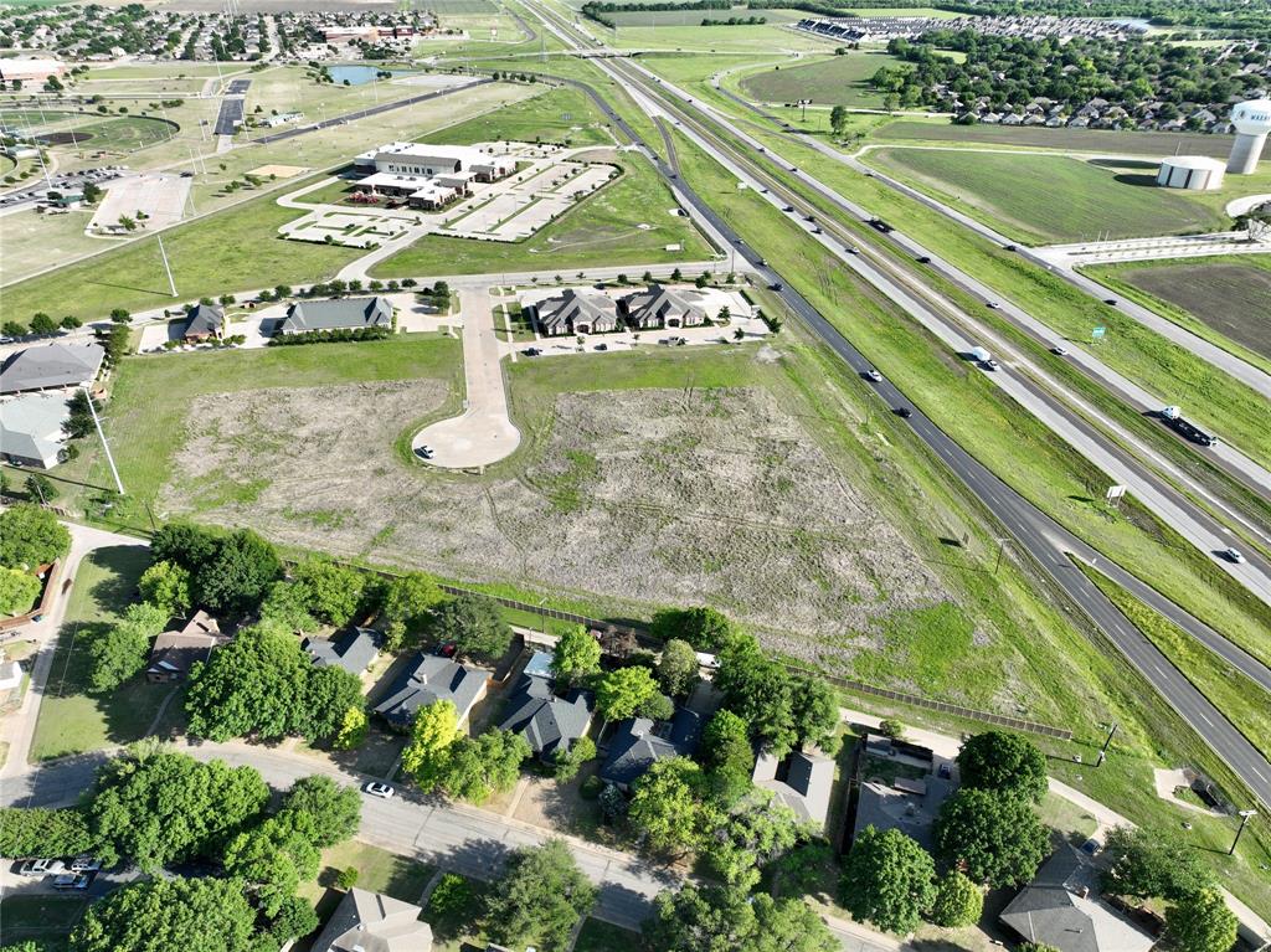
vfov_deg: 56.8
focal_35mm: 24
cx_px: 636
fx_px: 881
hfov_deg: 71.6
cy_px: 476
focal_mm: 12.29
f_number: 2.8
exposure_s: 1/800
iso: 100
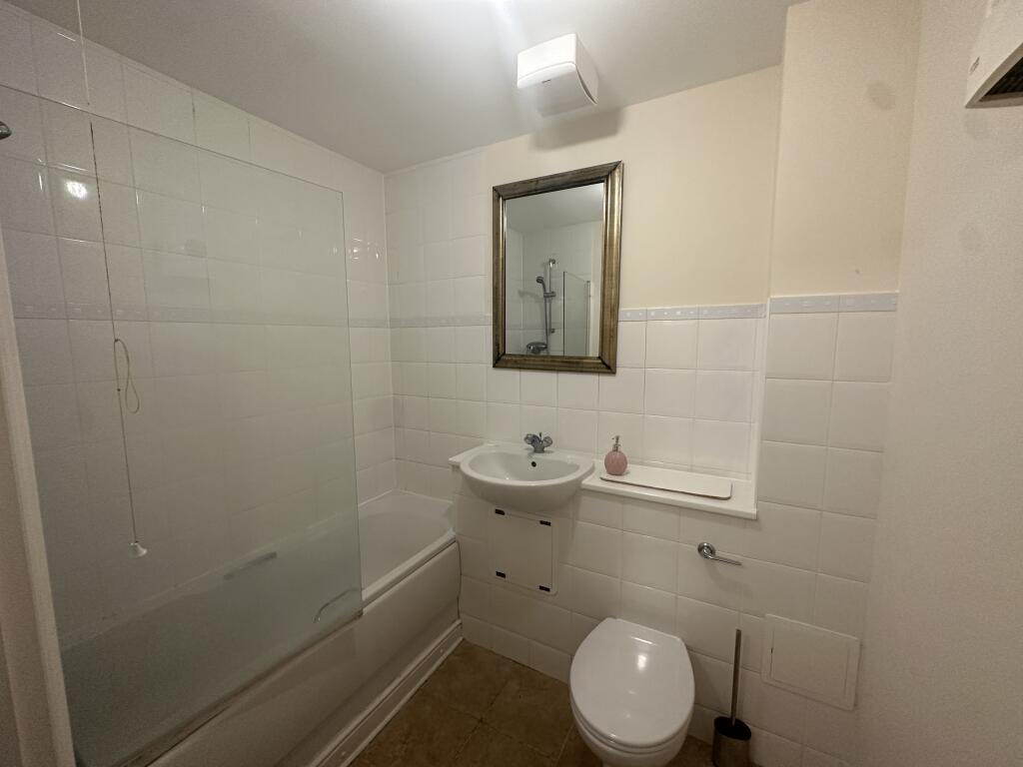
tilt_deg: -6.3
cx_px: 512
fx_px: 414
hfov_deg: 102.1
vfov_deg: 85.7
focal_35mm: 14
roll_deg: -0.2
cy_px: 384
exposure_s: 1/100
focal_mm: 2.22
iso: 200
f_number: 2.2
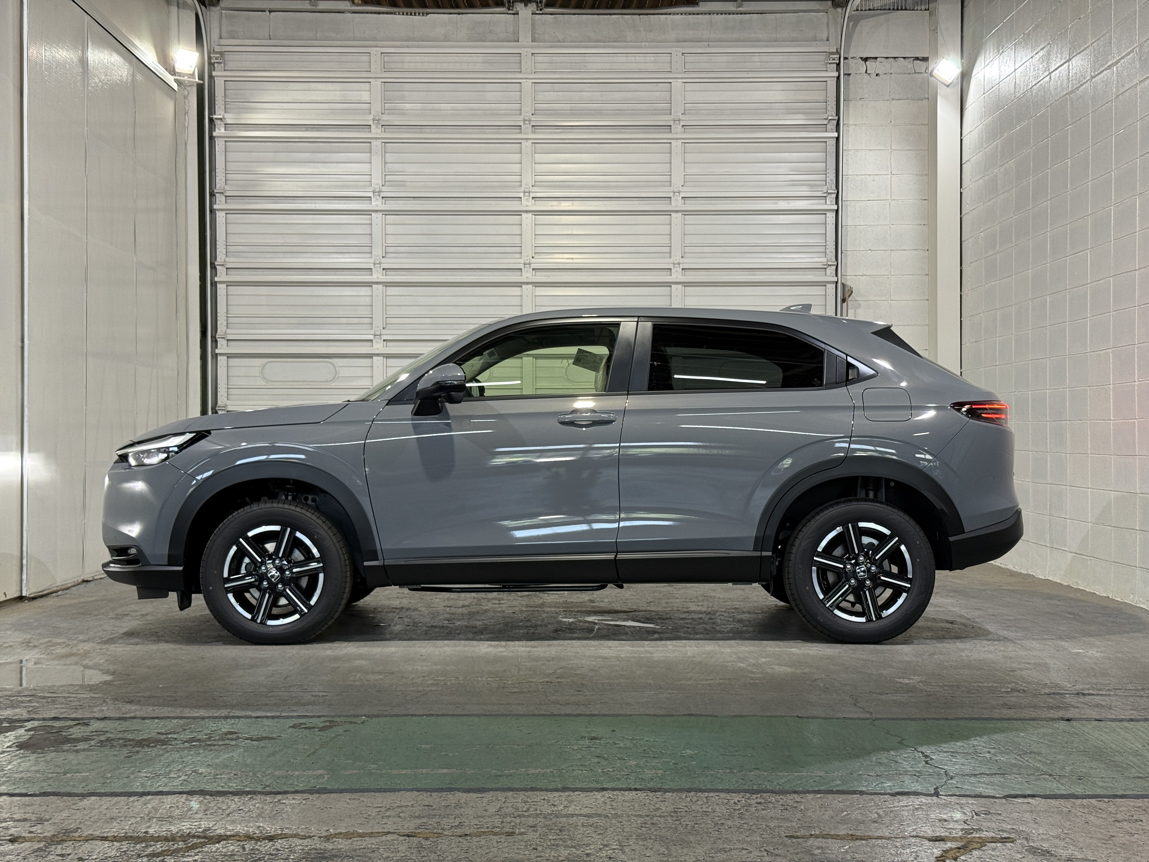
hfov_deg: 39.7
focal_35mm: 48
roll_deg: -0.5
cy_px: 431
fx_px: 1593
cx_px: 574
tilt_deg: +0.0
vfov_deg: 30.3
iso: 80
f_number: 1.78
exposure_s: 1/60
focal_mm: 6.76
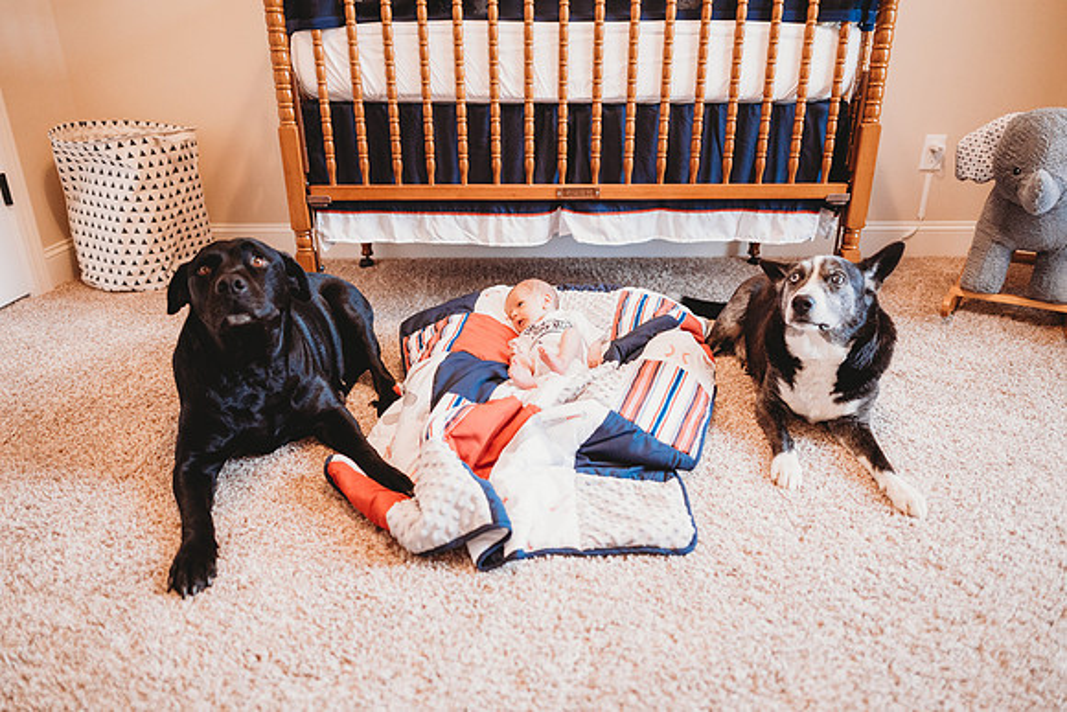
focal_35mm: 24
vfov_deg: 53.2
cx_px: 534
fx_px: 711
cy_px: 356
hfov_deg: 73.7
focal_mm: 24
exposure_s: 1/160
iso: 800
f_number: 2.2
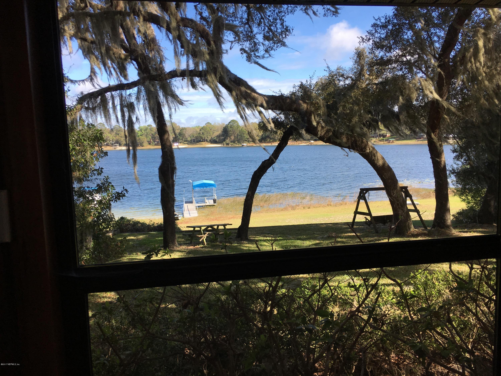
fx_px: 420
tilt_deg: -8.0
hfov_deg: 61.7
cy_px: 188
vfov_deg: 48.2
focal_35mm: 29
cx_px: 250
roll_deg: +1.2
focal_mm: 4.15
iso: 32
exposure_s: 1/705
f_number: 2.2
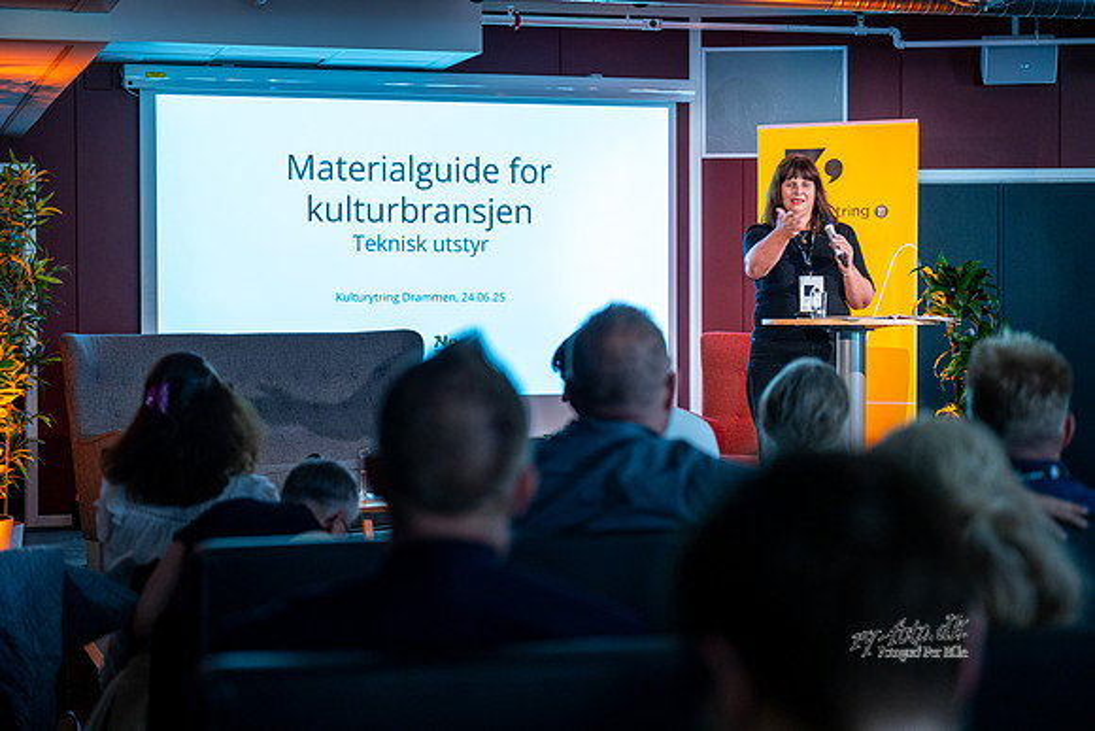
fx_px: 2130
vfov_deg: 19.5
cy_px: 366
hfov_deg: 28.8
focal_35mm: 70
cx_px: 548
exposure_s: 1/200
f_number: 2.8
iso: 1600
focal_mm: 70
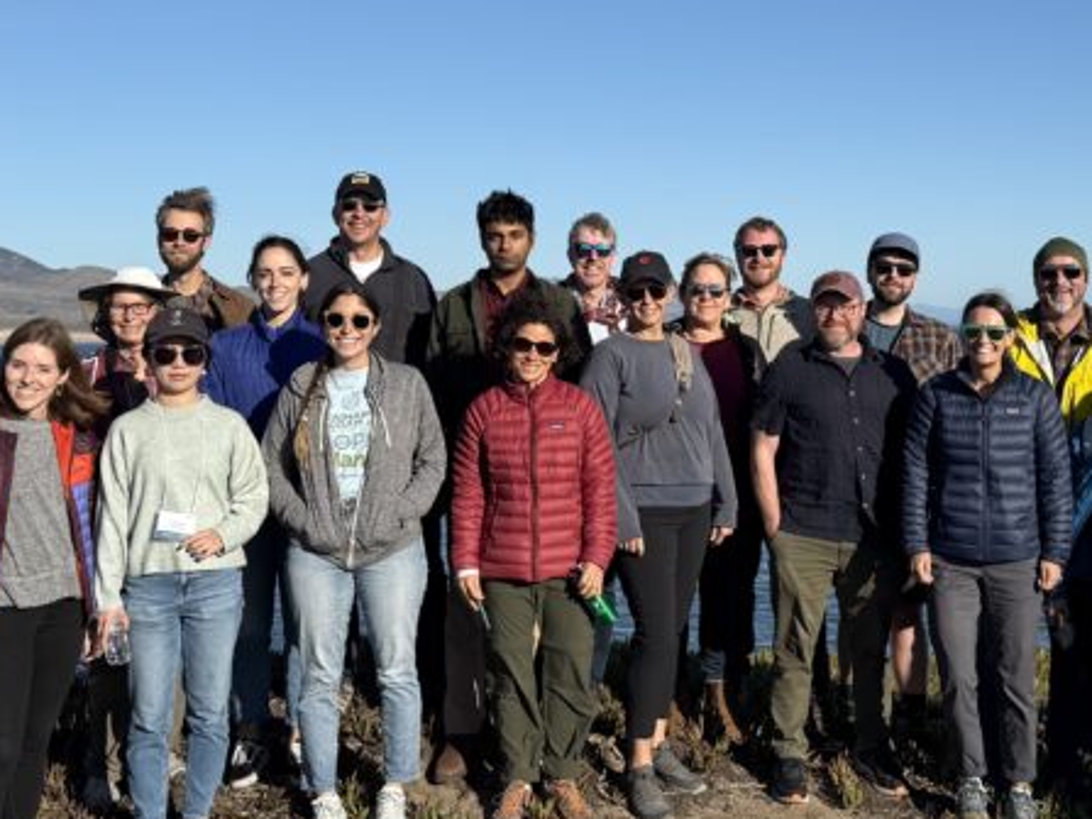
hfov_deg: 34.9
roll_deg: +0.4
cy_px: 342
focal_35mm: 55
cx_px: 603
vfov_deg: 26.5
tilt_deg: -0.3
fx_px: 1735
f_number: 1.78
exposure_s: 1/6173
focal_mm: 6.76
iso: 80
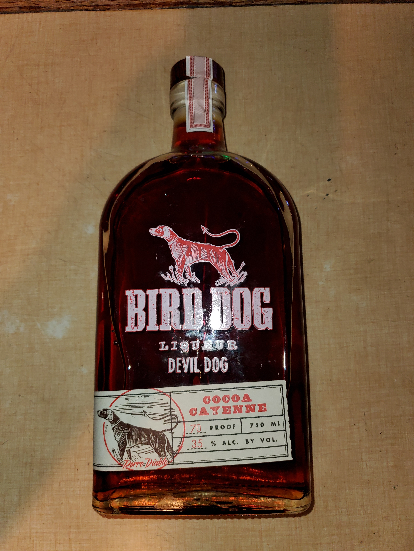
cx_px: 207
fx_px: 415
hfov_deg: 53.1
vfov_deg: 67.3
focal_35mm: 26
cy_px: 276
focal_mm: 4.3
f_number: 1.5
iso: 100
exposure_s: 1/41
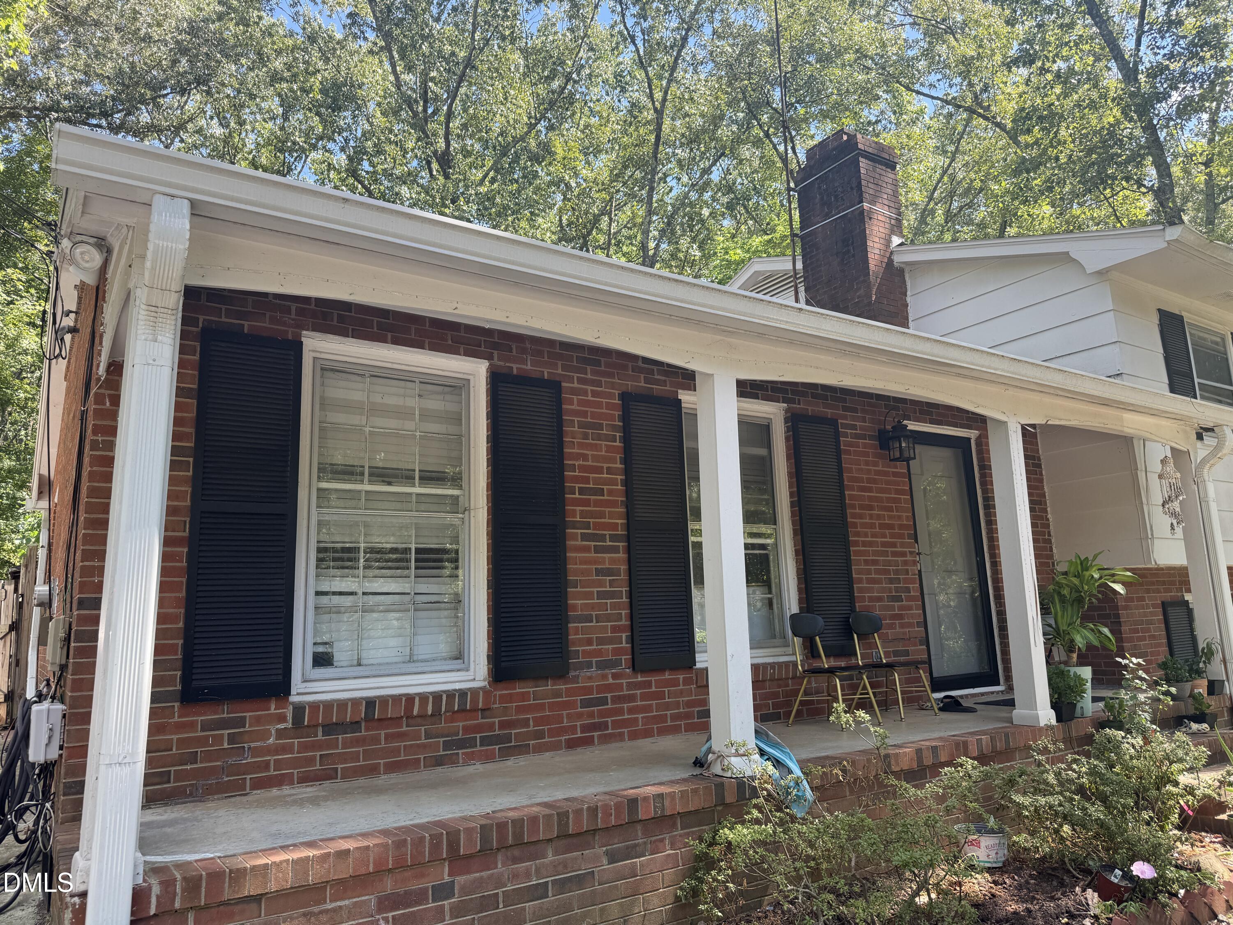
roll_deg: +3.2
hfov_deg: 71.6
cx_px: 616
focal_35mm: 24
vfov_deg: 56.8
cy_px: 462
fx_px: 855
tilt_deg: +9.6
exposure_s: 1/356
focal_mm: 6.76
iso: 80
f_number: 1.78
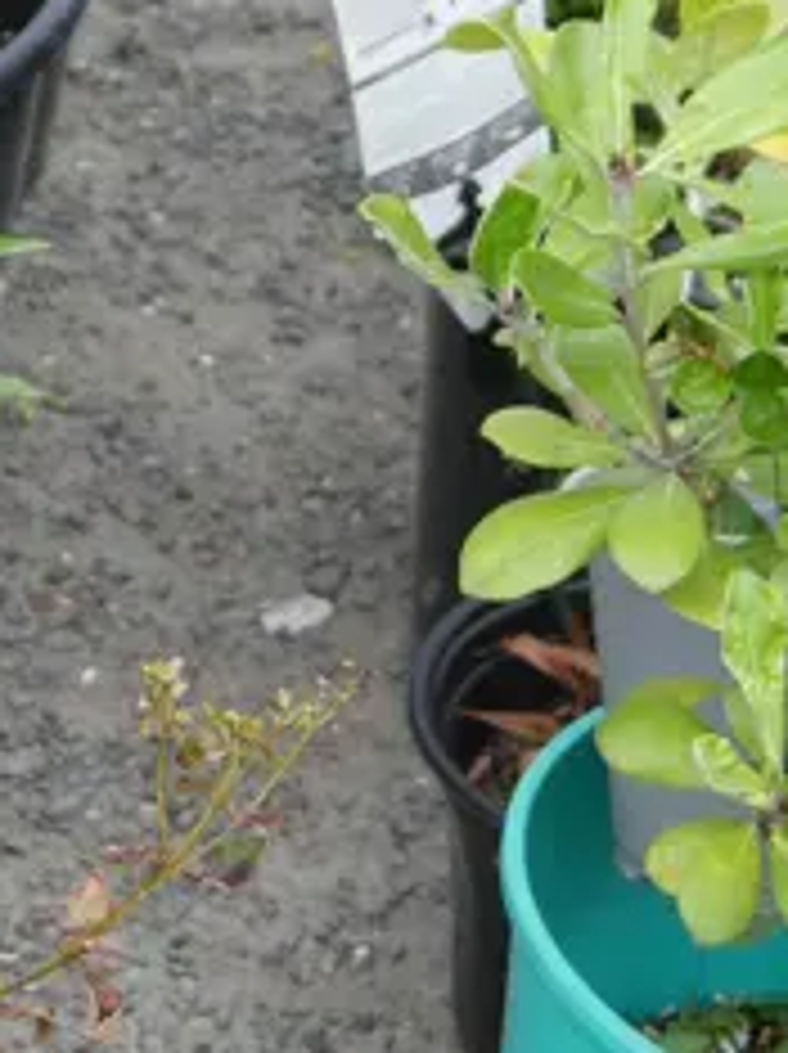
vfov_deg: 12.9
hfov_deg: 9.4
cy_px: 1260
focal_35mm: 149
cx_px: -651
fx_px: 4531
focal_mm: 17
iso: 200
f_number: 4
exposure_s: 1/160
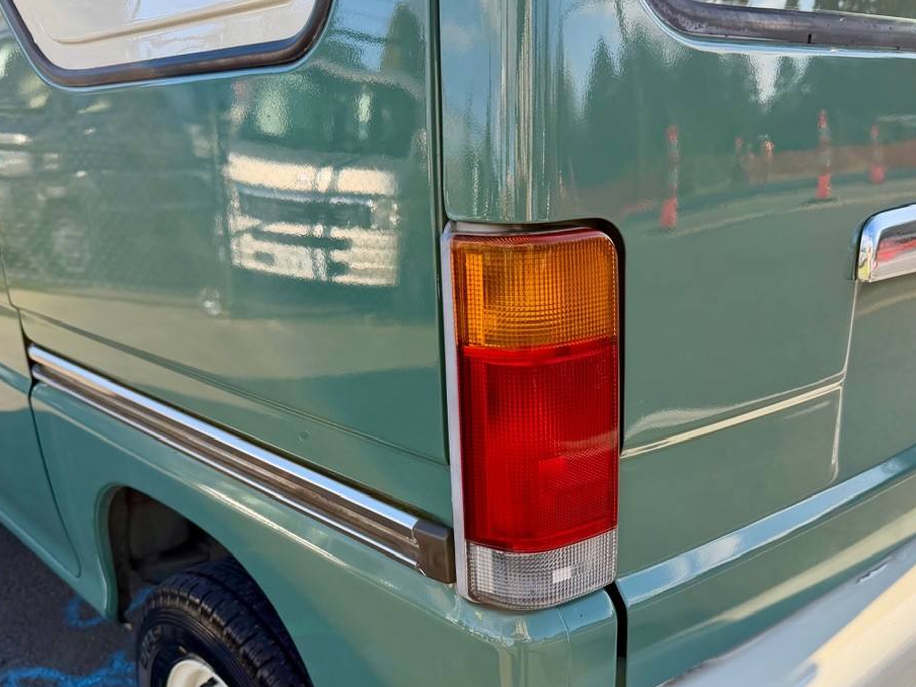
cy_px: 464
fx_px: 900
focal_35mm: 34
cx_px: 490
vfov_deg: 41.2
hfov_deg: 53.9
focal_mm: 6.76
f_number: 1.78
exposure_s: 1/1211
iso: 100
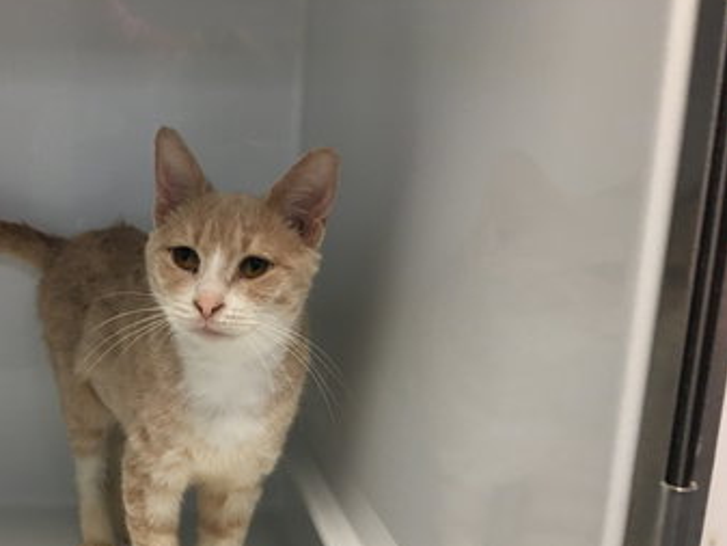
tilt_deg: -14.8
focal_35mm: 43
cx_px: 192
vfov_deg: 33.1
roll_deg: -0.8
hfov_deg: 42.6
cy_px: 396
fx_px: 903
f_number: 2.2
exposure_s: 1/15
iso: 64
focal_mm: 4.15
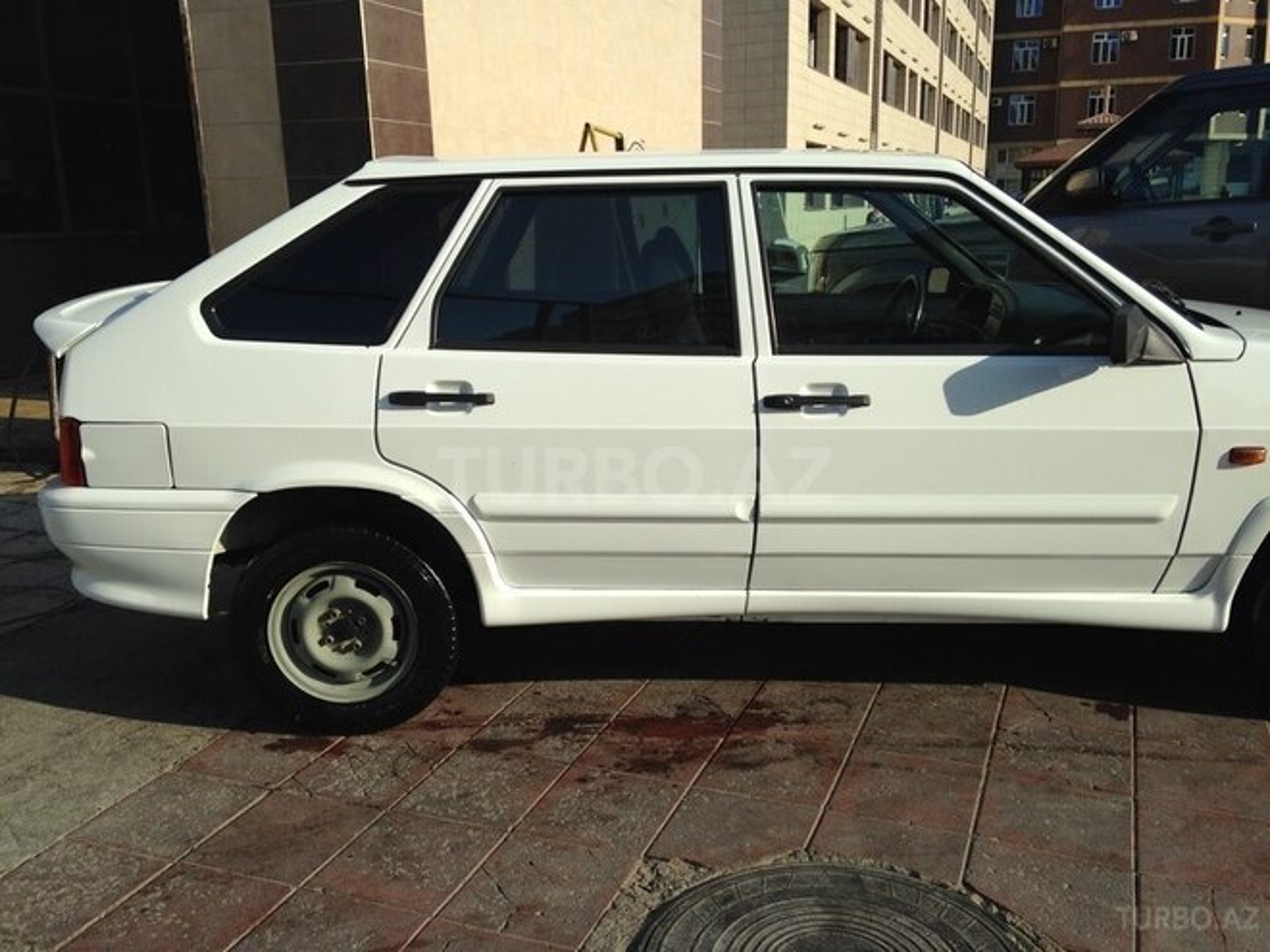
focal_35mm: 33
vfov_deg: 42.9
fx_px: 1211
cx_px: 635
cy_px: 476
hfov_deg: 55.4
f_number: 2.4
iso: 50
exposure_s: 1/1869
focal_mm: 4.12
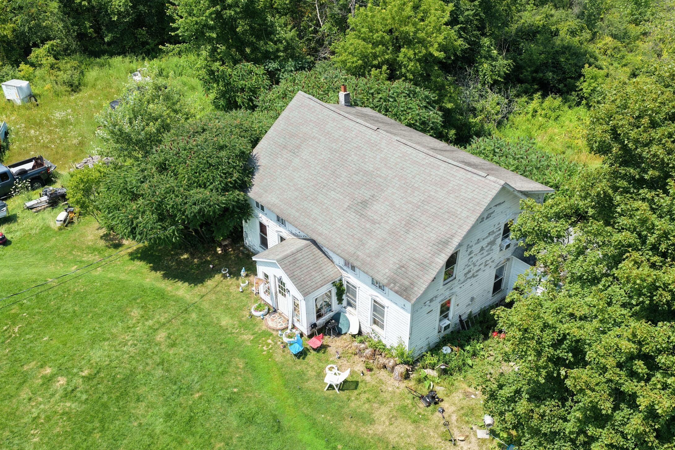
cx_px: 352
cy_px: 243
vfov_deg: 41.1
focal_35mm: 32
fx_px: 600
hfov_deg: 58.7
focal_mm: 14.45
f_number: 2.8
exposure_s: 1/1250
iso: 250
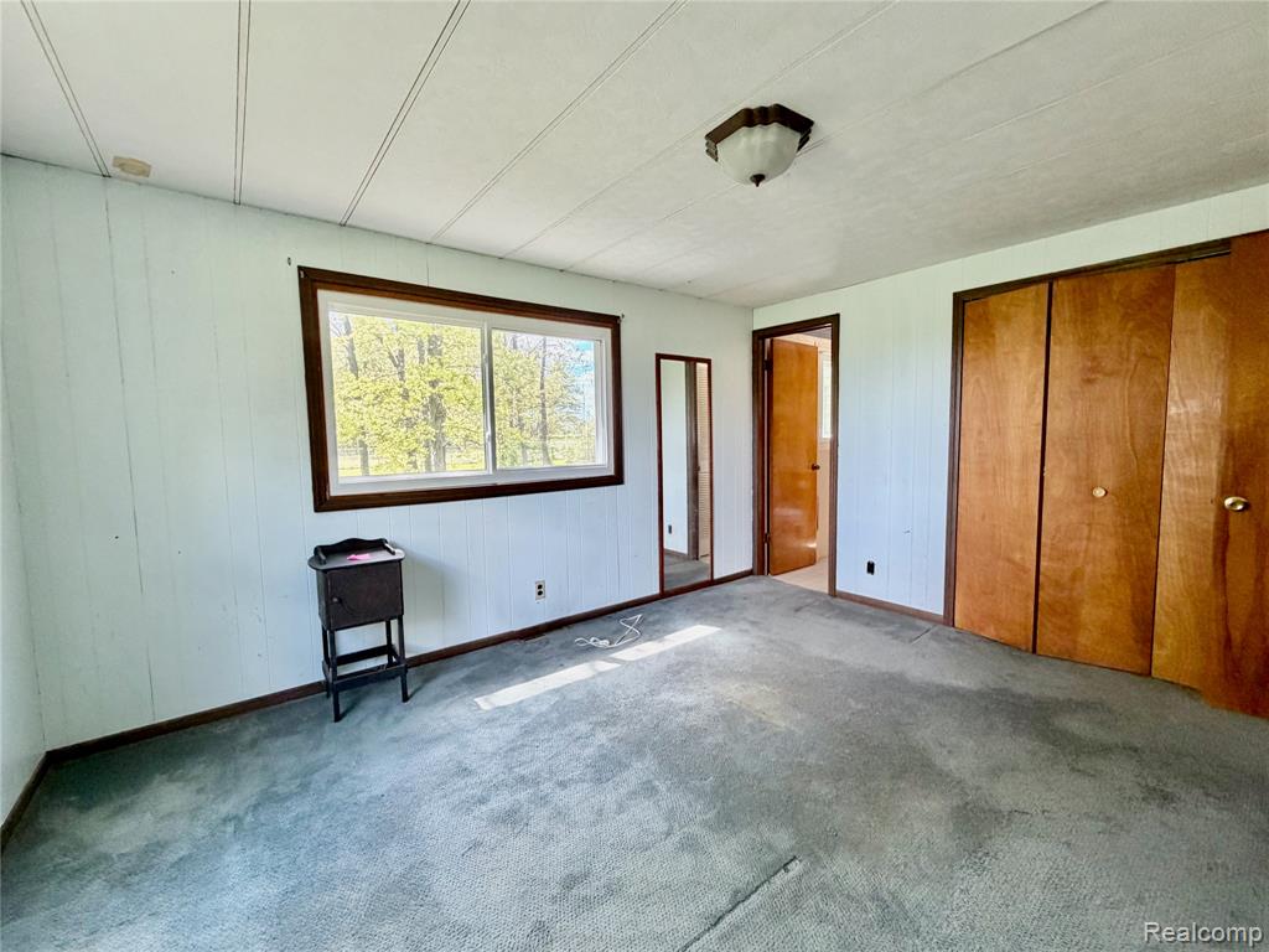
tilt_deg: -3.9
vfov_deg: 85.7
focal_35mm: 14
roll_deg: +0.0
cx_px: 634
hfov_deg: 102.1
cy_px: 476
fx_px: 513
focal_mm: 2.22
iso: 320
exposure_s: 1/121
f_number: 2.2
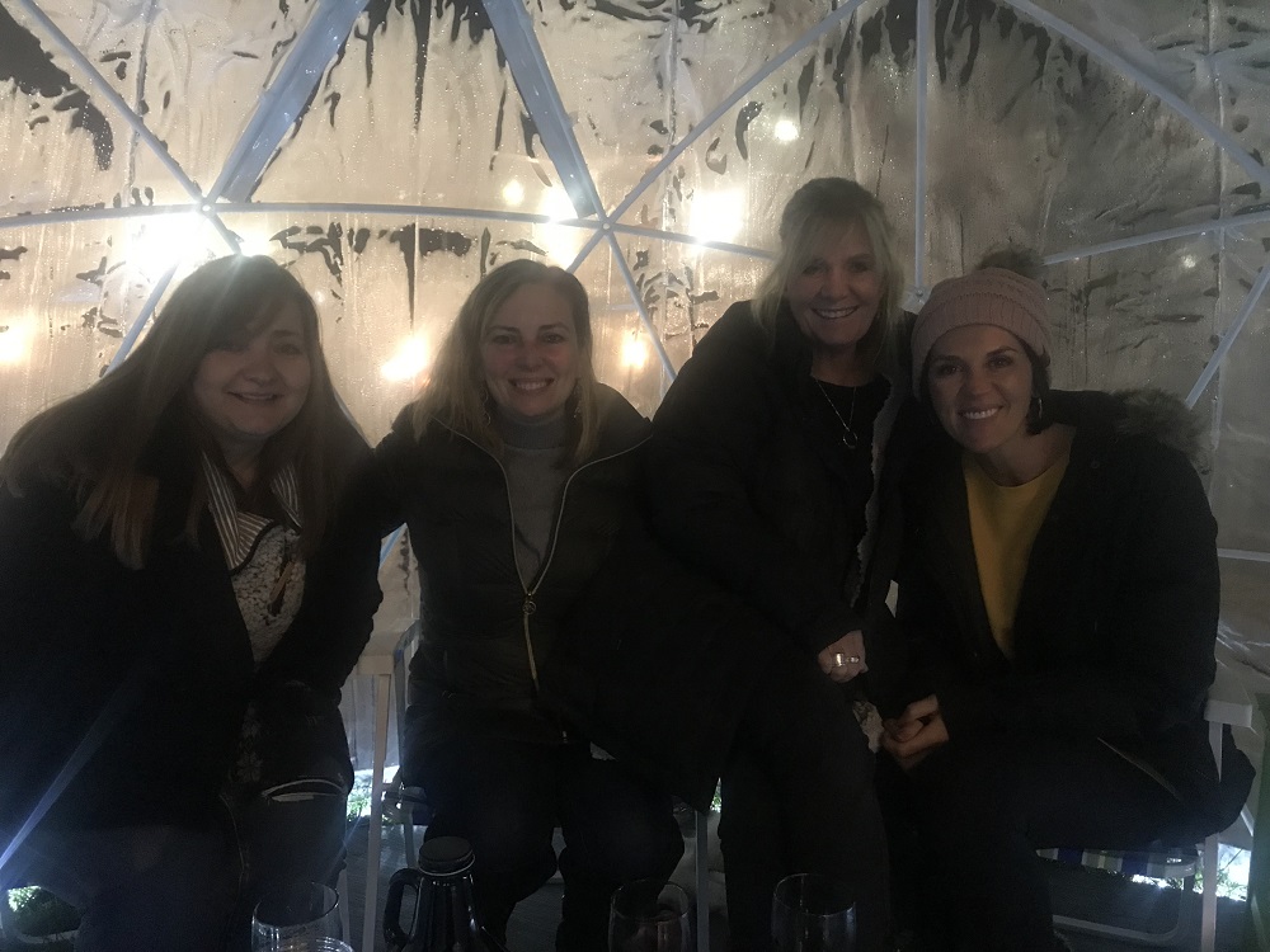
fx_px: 1027
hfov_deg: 63.4
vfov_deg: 49.7
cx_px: 635
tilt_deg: -7.5
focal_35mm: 28
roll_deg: -0.9
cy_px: 476
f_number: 1.8
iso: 160
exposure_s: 1/4
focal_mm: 3.99
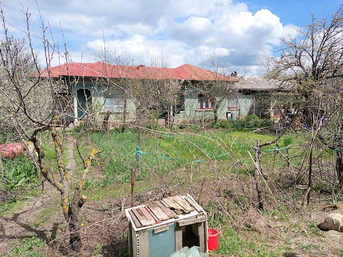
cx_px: 172
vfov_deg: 56.8
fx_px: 238
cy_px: 128
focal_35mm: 24
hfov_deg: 71.6
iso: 40
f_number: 1.8
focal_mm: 5.23
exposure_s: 1/1495
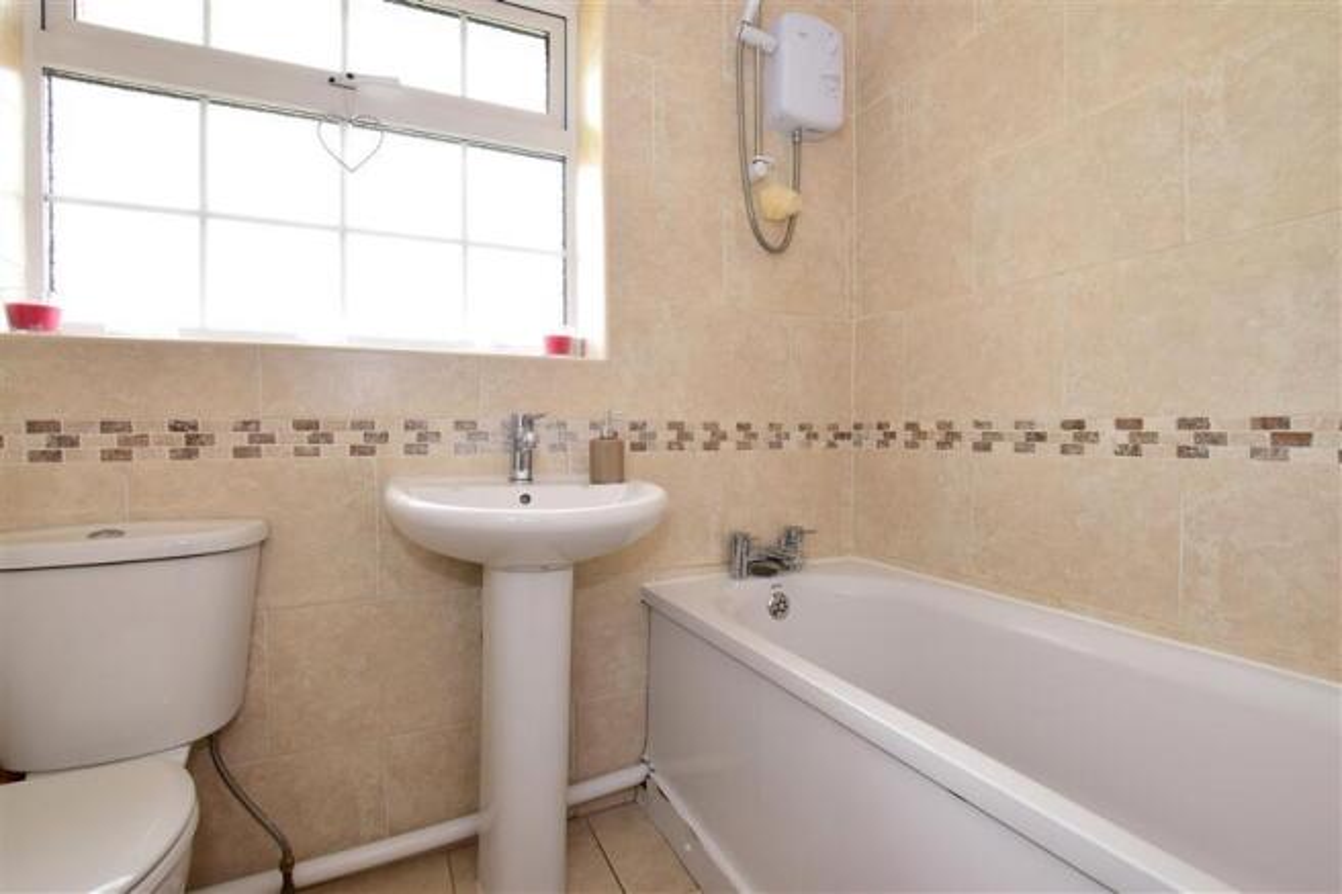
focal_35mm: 15
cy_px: 447
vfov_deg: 77.3
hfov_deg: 100.4
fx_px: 559
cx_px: 671
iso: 200
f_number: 11
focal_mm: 10
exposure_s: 1/20
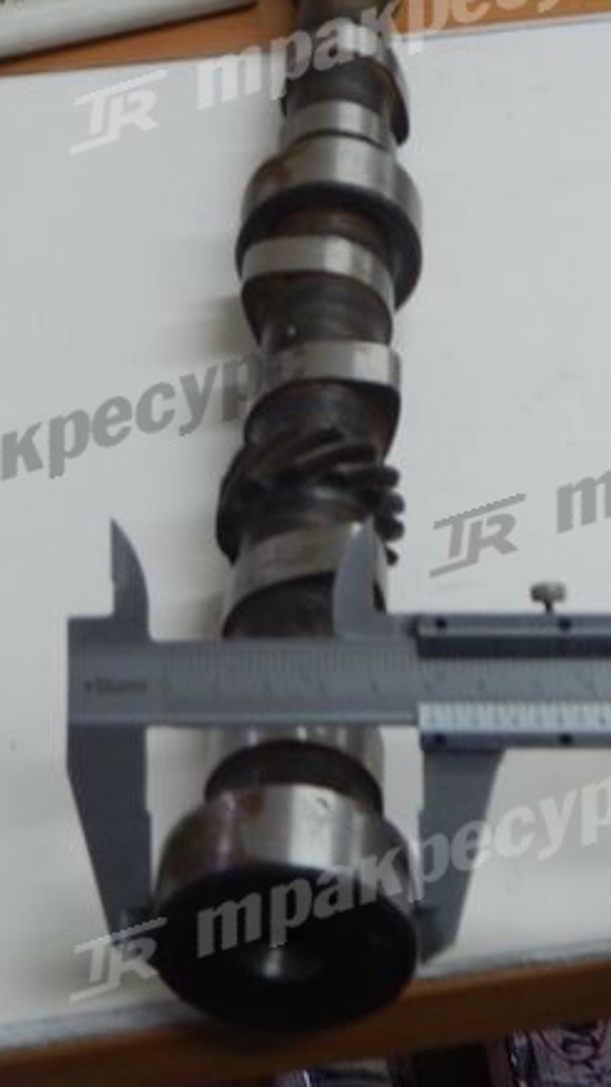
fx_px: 2191
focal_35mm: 76
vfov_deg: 27.7
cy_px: 362
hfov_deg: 15.9
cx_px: 287
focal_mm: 6.8
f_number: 3.4
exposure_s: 1/30
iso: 280
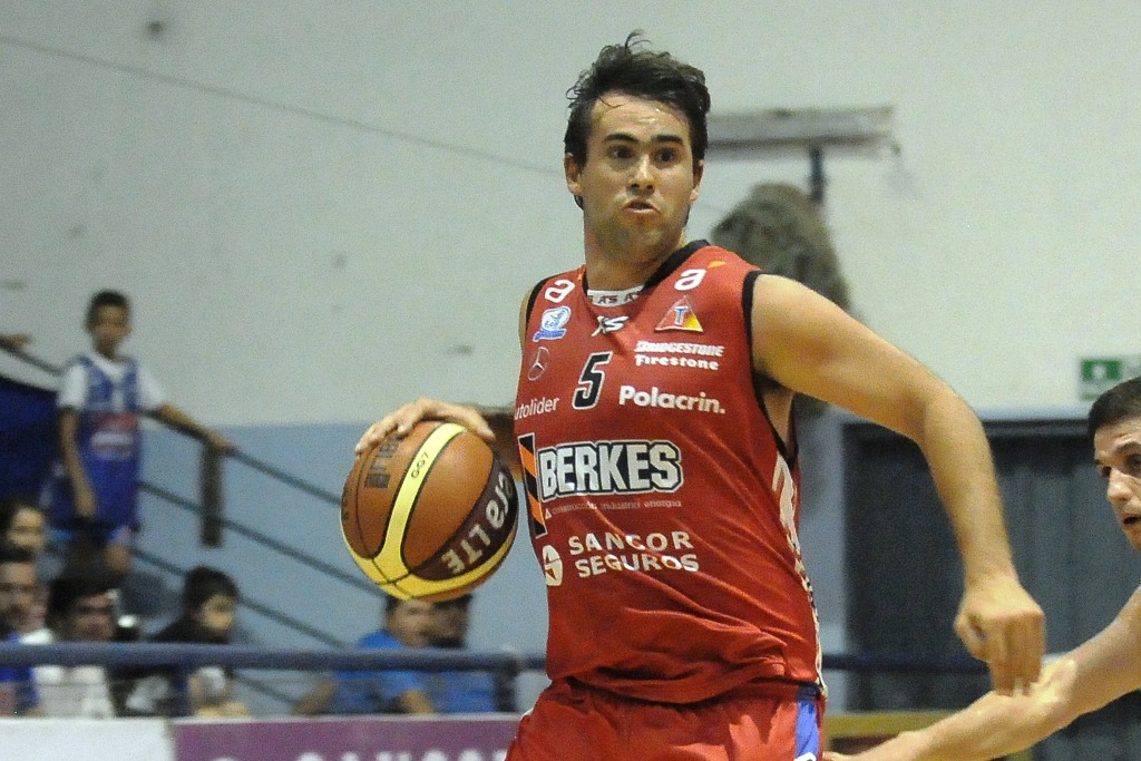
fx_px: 3328
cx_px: 570
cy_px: 380
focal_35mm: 105
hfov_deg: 19.5
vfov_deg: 13.0
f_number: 2.8
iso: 3200
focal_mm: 70
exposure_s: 1/400
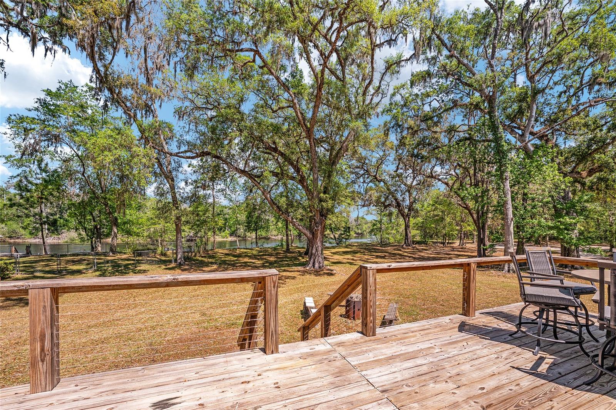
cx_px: 308
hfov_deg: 104.3
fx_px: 239
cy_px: 205
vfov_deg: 81.2
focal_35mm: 14
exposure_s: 1/1000
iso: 400
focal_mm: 14
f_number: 6.3
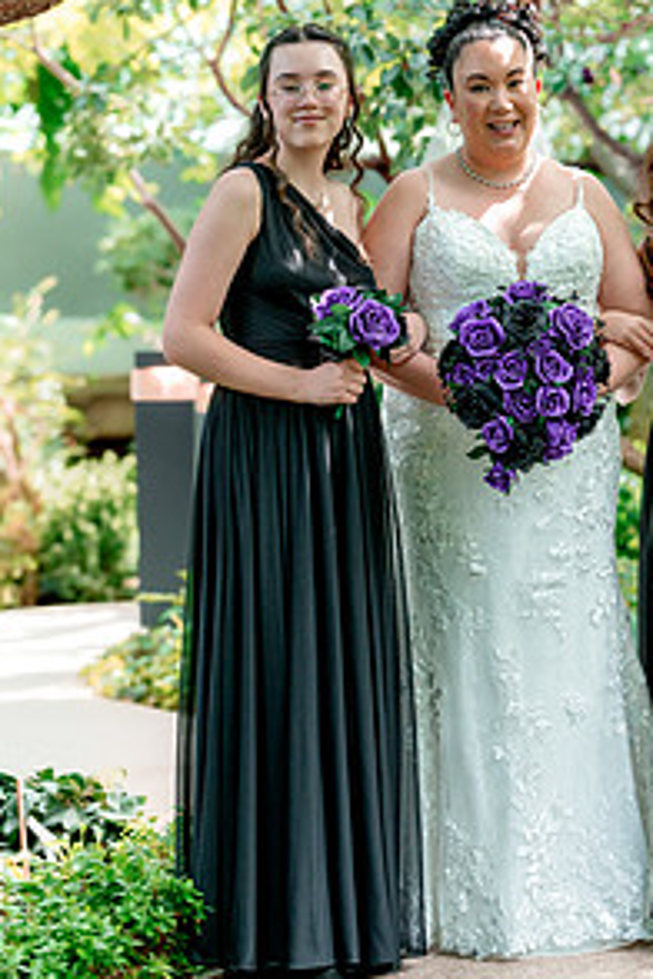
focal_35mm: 124
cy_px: 263
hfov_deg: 11.0
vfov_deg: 16.4
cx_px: 496
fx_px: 3374
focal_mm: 81
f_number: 2.5
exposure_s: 1/400
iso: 500
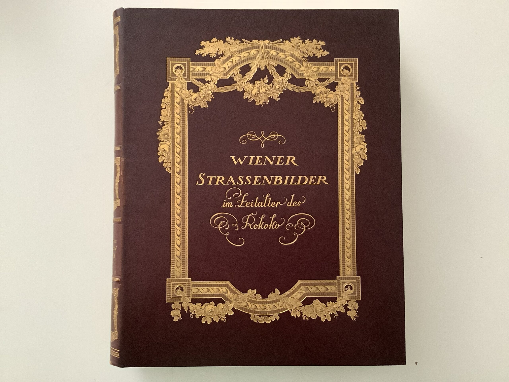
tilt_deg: -88.3
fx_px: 456
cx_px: 254
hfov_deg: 58.4
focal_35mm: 31
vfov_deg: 45.4
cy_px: 191
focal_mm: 3.3
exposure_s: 1/30
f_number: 2.4
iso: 320
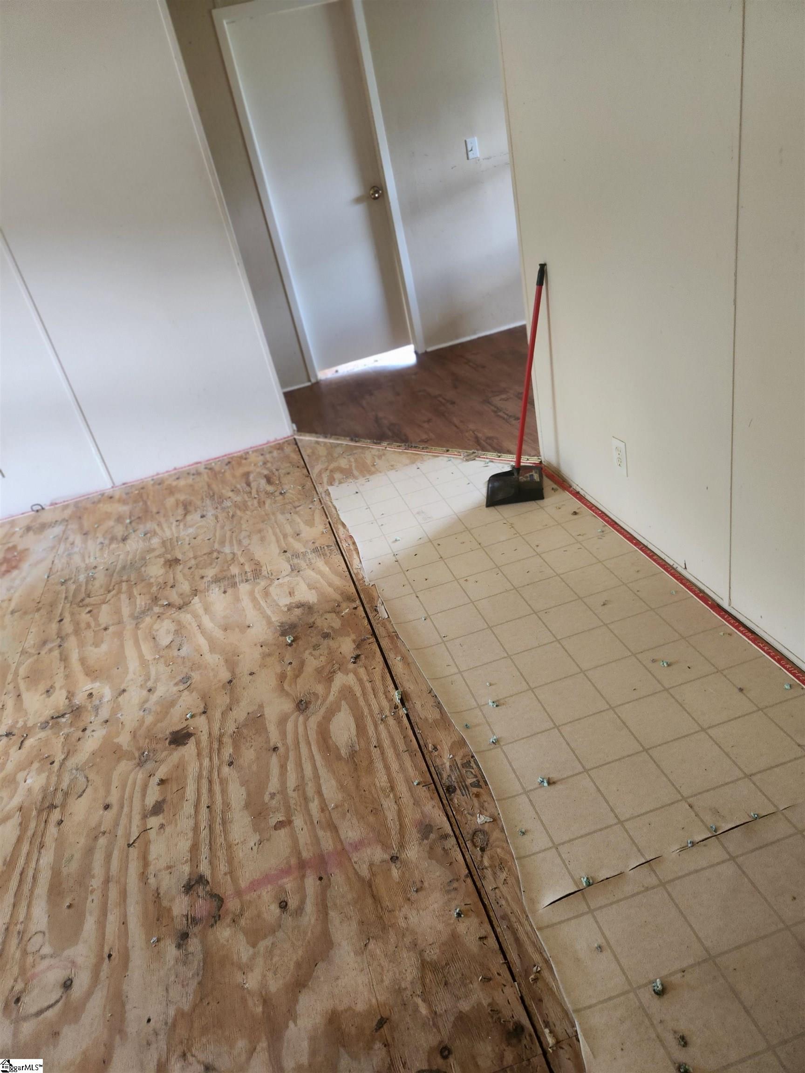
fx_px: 713
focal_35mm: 23
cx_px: 402
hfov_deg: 58.9
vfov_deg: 73.9
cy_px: 536
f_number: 1.8
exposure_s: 1/60
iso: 320
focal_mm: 5.4
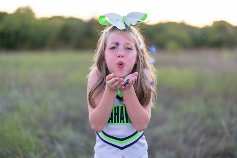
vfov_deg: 27.0
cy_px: 79
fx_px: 329
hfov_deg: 39.6
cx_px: 118
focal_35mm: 50
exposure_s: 1/1000
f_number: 1.2
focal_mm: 50
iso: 1000
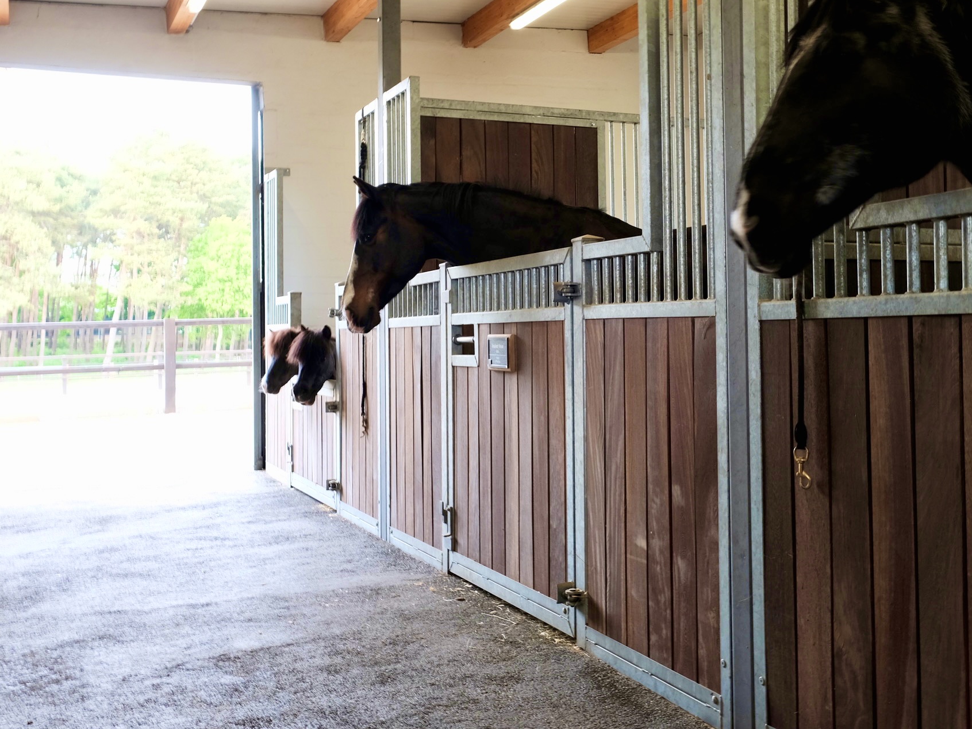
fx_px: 1067
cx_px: 551
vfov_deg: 37.6
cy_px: 306
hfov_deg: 48.8
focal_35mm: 38
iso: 200
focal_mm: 19.6
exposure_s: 1/14
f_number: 5
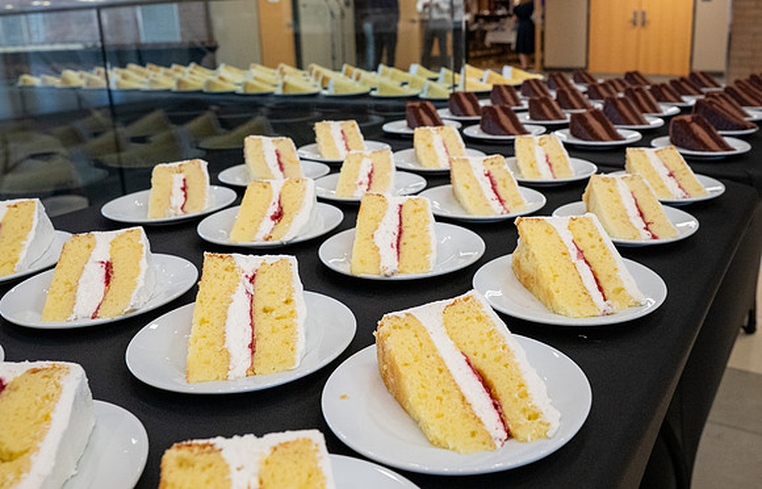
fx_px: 648
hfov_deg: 60.4
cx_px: 459
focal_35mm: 31
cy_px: 211
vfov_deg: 41.3
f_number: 7.1
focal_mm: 24
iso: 3200
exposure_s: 1/160
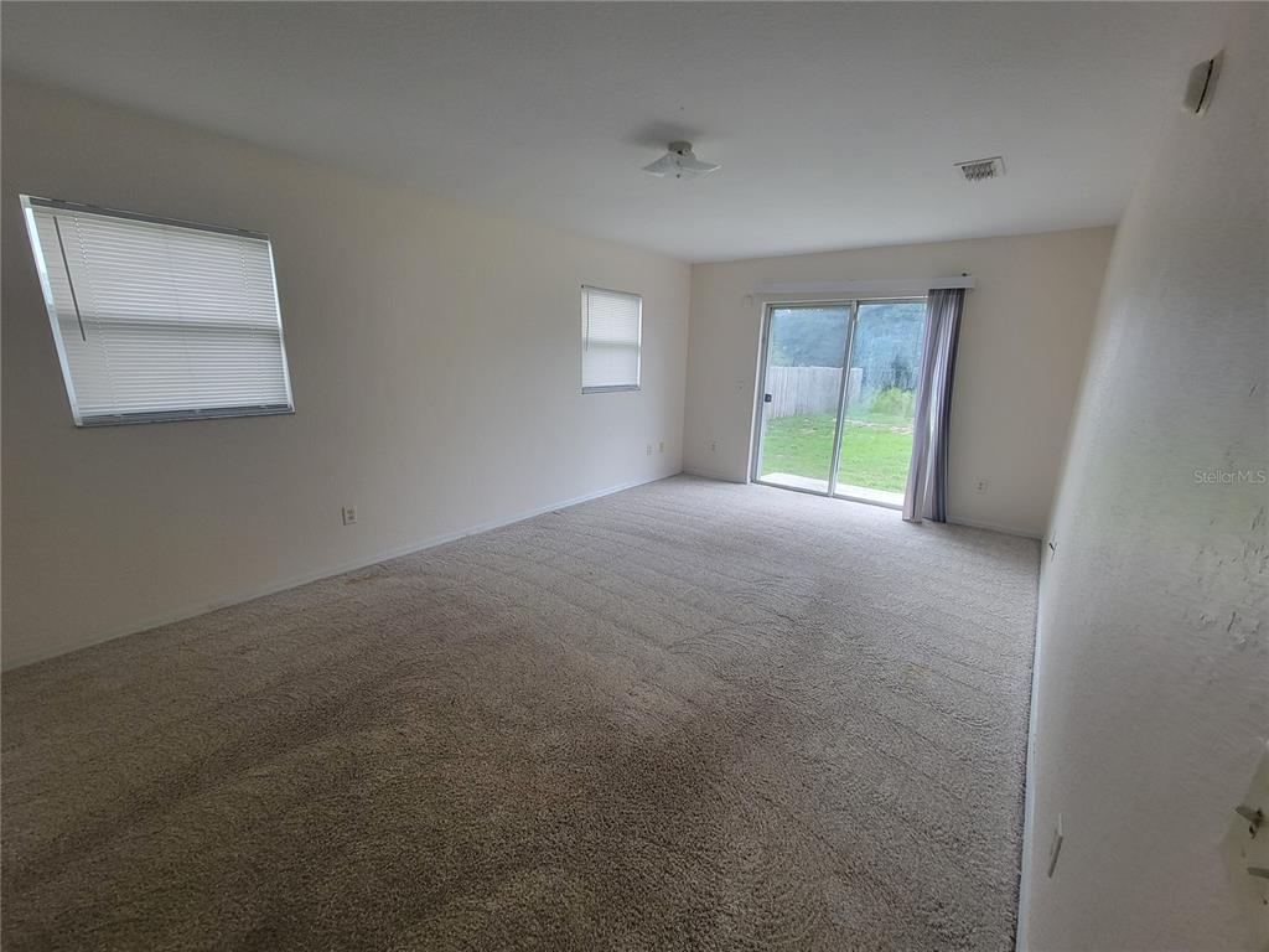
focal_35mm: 13
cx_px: 634
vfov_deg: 89.9
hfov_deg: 106.2
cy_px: 476
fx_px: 477
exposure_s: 1/60
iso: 200
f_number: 2.2
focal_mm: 2.2
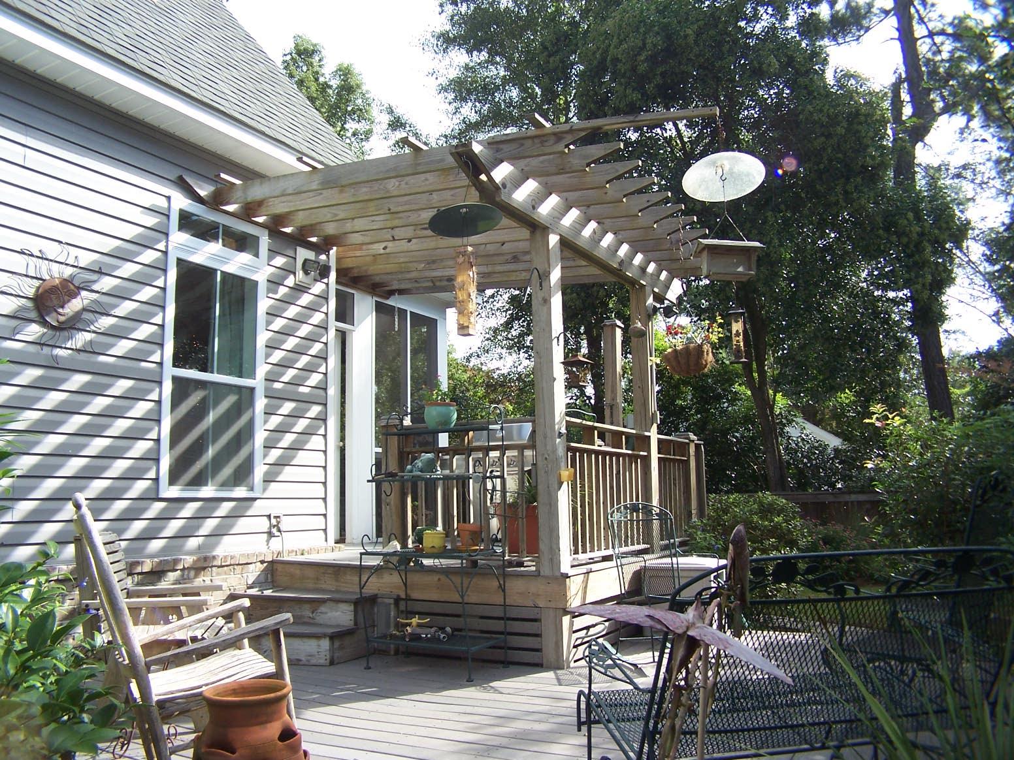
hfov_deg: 49.0
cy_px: 380
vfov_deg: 37.7
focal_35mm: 38
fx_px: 1113
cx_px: 507
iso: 80
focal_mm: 6.3
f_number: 2.8
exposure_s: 1/250
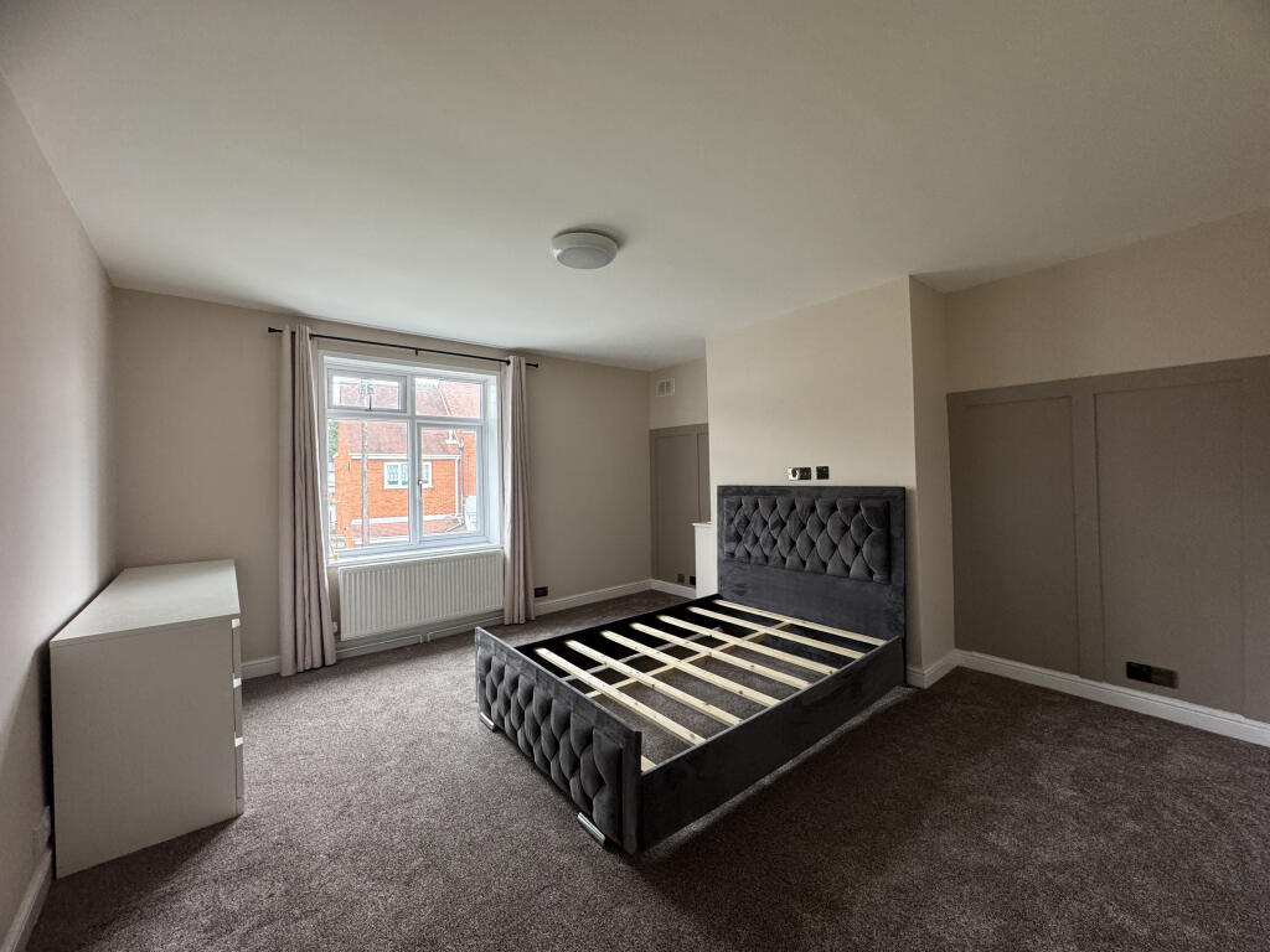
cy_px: 476
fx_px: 514
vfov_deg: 85.7
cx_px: 635
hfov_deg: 102.1
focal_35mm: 14
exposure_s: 1/99
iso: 250
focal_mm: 2.22
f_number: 2.2
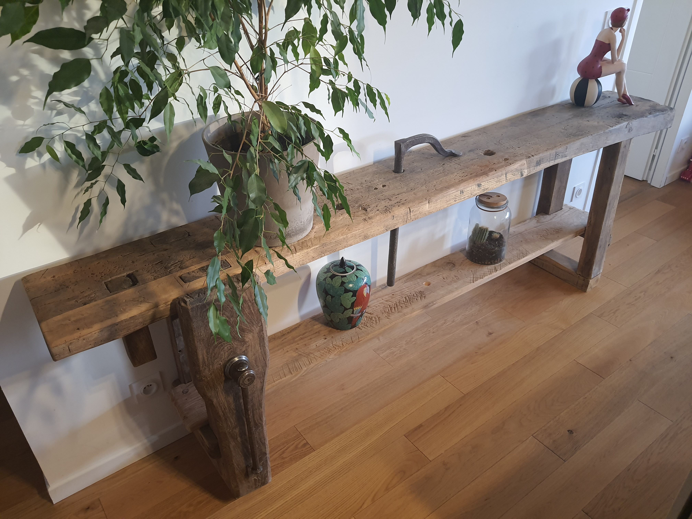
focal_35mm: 26
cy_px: 260
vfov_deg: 53.1
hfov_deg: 67.3
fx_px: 520
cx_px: 346
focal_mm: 4.32
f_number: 1.7
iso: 250
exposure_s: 1/40
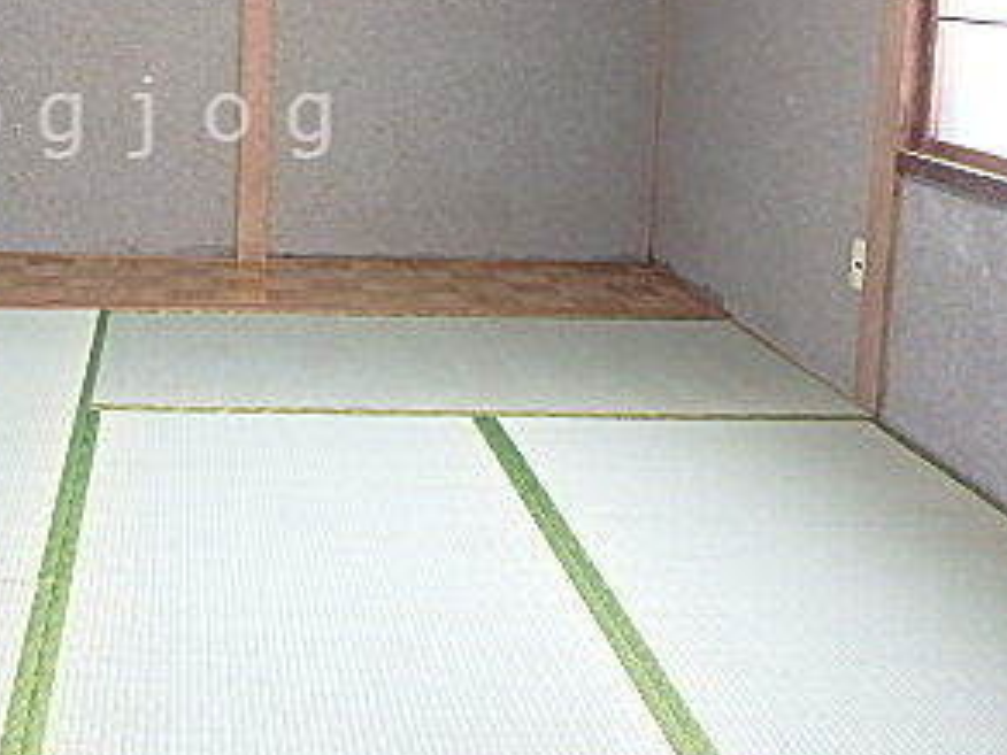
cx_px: 114
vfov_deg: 30.5
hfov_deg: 38.6
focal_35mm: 46
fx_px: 1338
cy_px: 117
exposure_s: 1/30
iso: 400
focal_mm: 3.7
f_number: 3.5
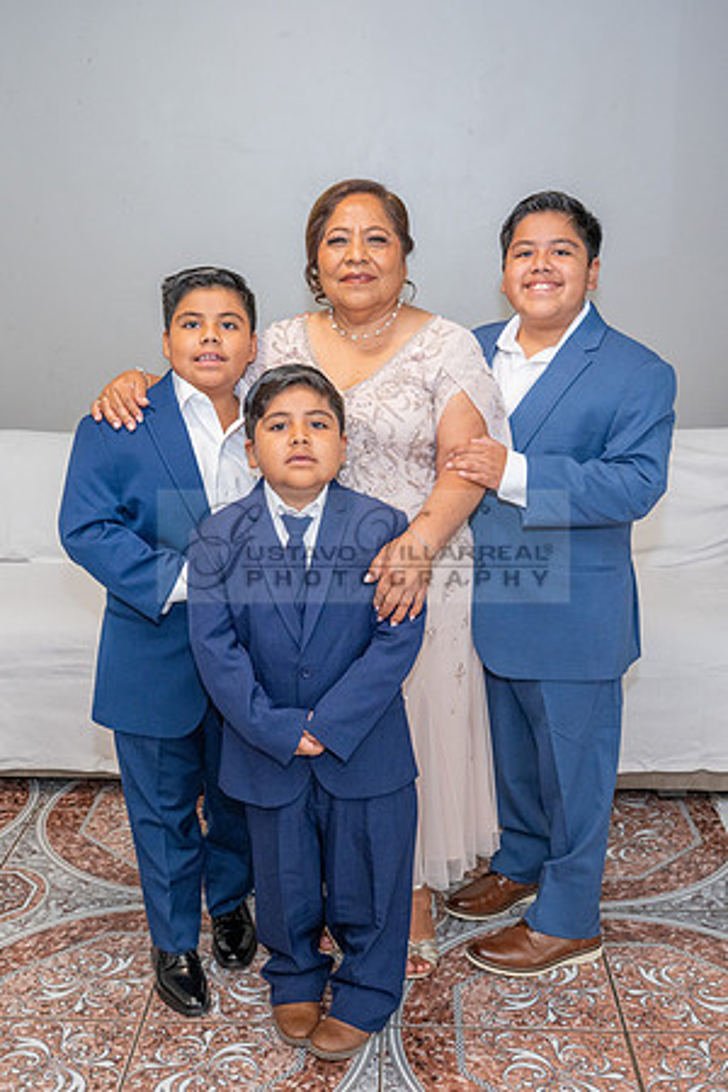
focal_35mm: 43
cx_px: 341
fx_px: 1297
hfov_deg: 31.4
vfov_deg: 45.7
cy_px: 546
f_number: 4
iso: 640
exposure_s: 1/125
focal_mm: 28.5
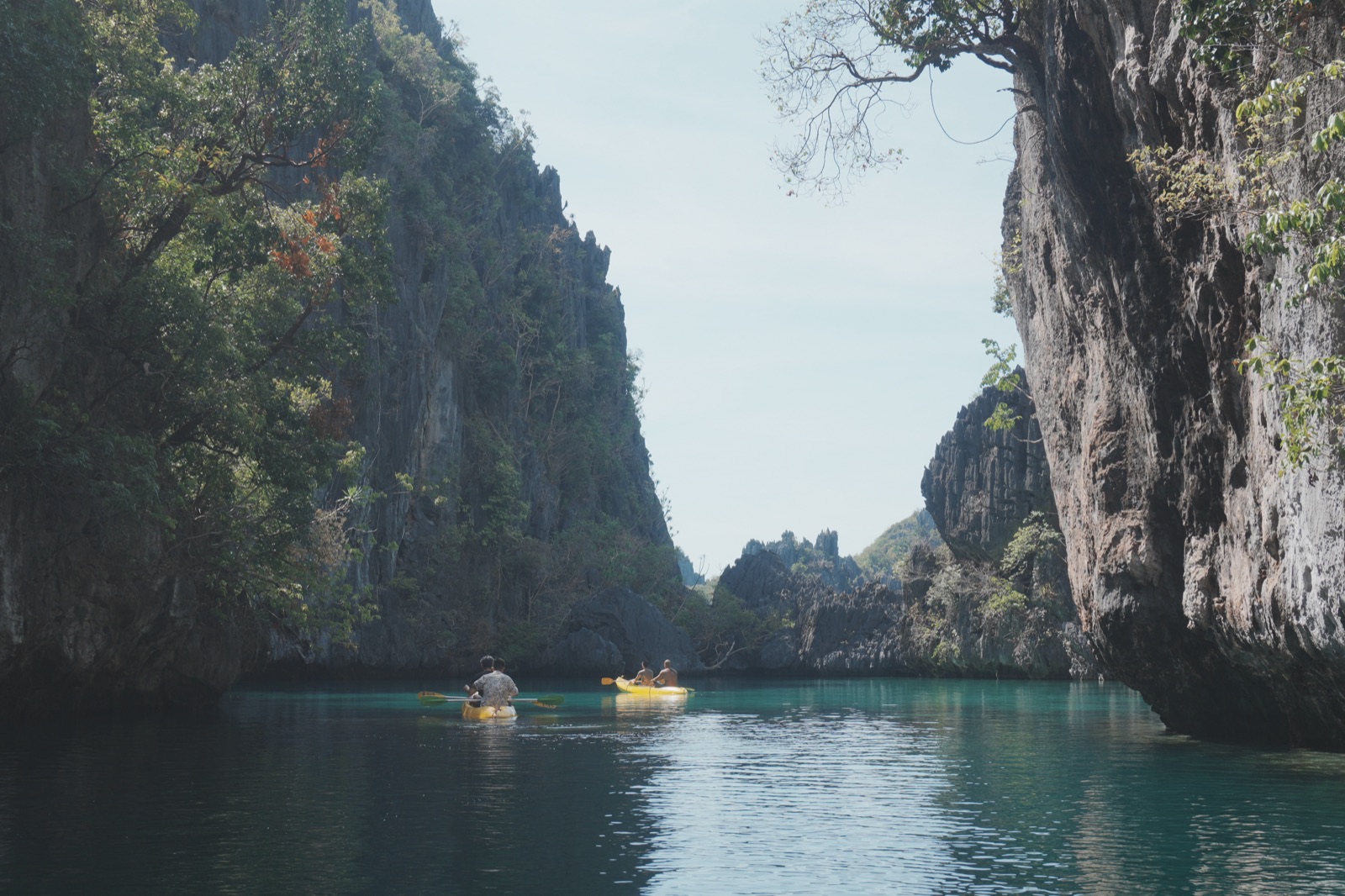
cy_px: 448
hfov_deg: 47.9
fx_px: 1513
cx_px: 672
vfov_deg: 33.0
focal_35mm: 40
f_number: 8
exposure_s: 1/200
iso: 100
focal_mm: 27
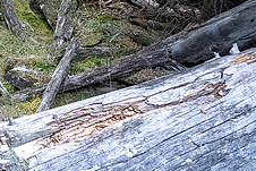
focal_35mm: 48
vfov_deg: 27.8
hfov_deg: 35.0
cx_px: -28
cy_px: 45
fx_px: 342
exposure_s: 1/60
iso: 2500
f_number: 8
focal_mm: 9
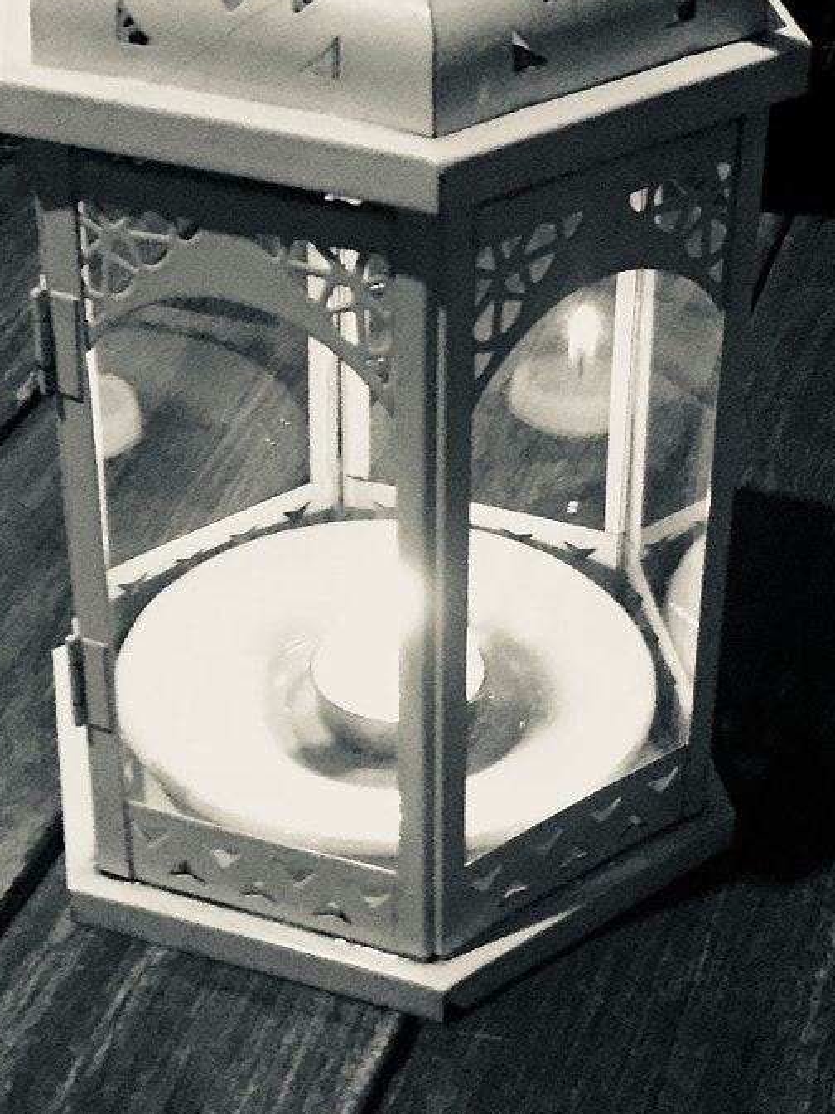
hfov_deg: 21.3
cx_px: 437
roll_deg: +1.6
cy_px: 408
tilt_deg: -30.0
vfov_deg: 28.0
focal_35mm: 69
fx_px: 2219
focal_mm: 4.15
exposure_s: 1/15
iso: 250
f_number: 2.2
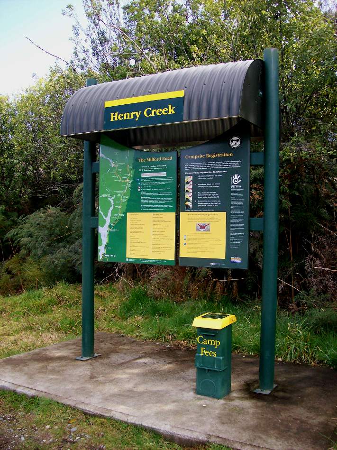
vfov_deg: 51.4
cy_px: 225
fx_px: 468
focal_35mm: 36
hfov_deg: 39.6
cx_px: 168
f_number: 2.7
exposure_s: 1/252
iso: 80
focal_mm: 6
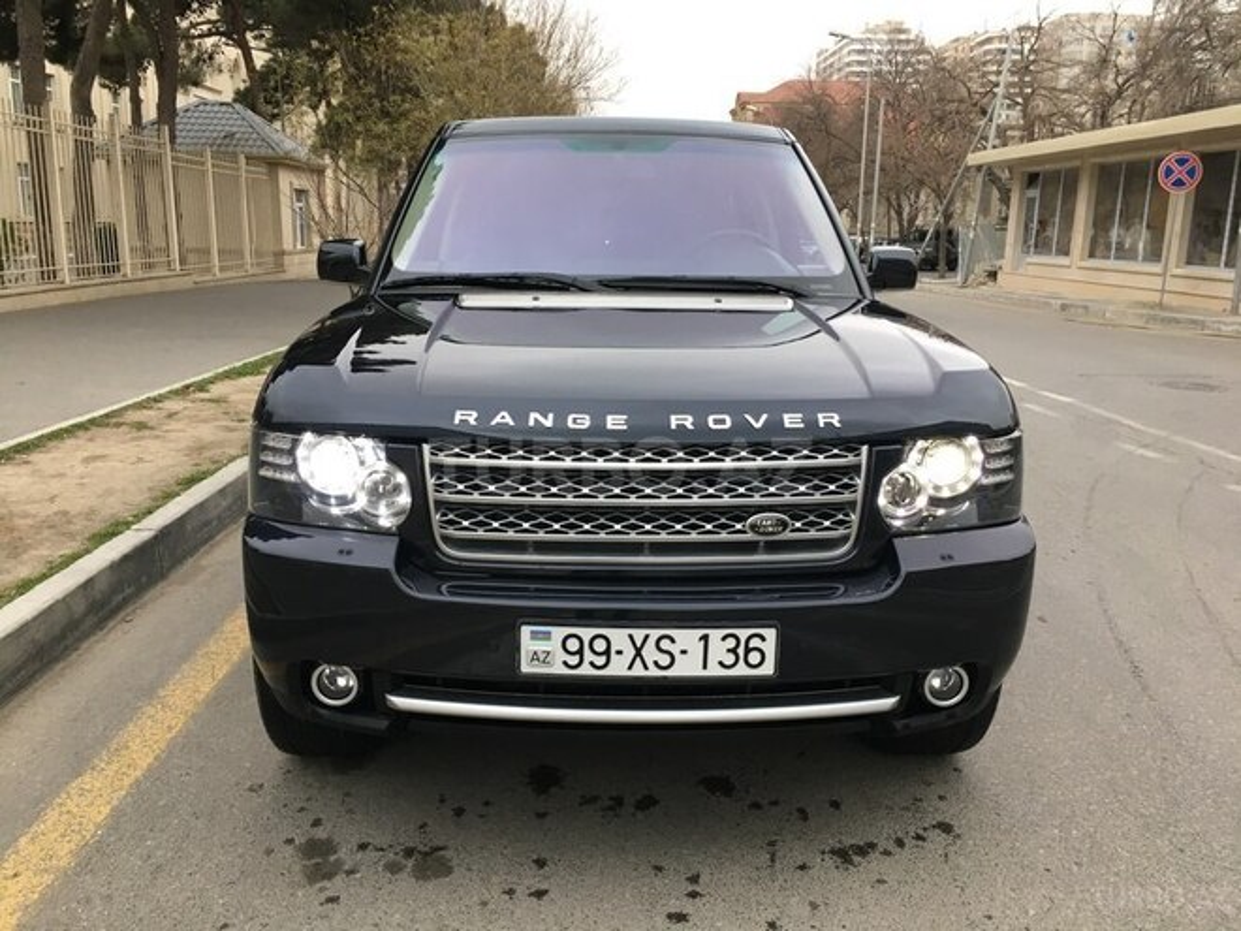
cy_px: 466
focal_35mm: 29
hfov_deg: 61.7
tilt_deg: -12.3
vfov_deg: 48.2
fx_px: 1040
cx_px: 620
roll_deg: -1.1
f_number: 2.2
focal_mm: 4.15
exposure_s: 1/33
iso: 25
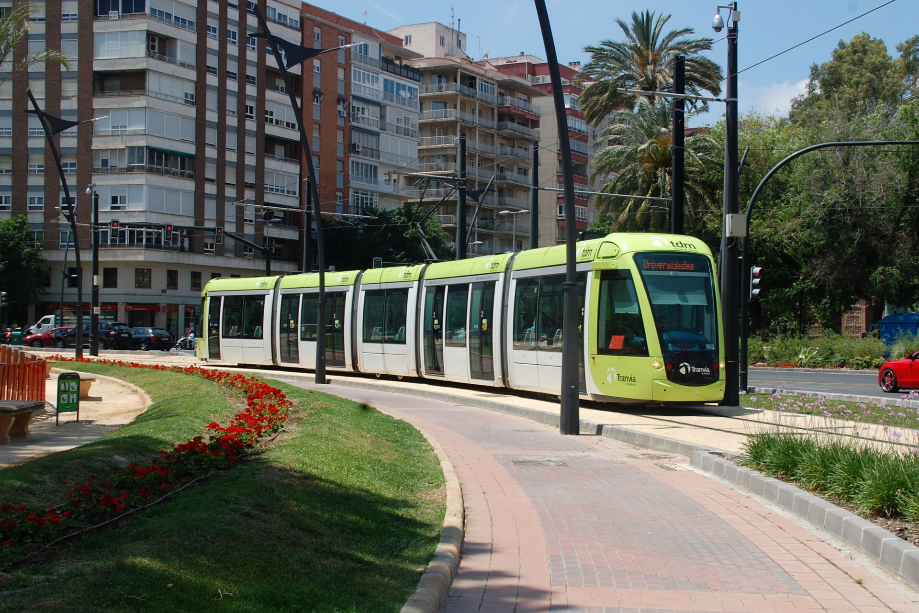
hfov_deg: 46.4
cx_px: 460
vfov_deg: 31.9
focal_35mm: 42
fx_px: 1072
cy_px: 306
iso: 200
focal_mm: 28
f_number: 9
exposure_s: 1/320
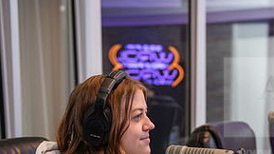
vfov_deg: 14.7
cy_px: 173
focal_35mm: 80
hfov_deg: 26.3
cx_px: 195
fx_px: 581
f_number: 2.8
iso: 800
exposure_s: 1/100
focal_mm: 38
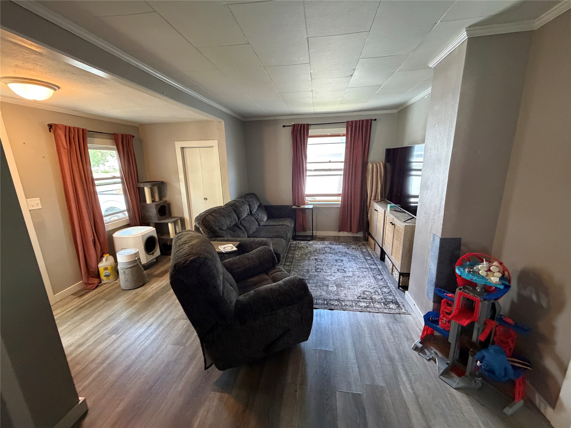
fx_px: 231
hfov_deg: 102.1
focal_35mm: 14
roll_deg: +1.5
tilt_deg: -11.9
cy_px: 214
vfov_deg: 85.7
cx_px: 286
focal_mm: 2.22
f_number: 2.2
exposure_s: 1/60
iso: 640
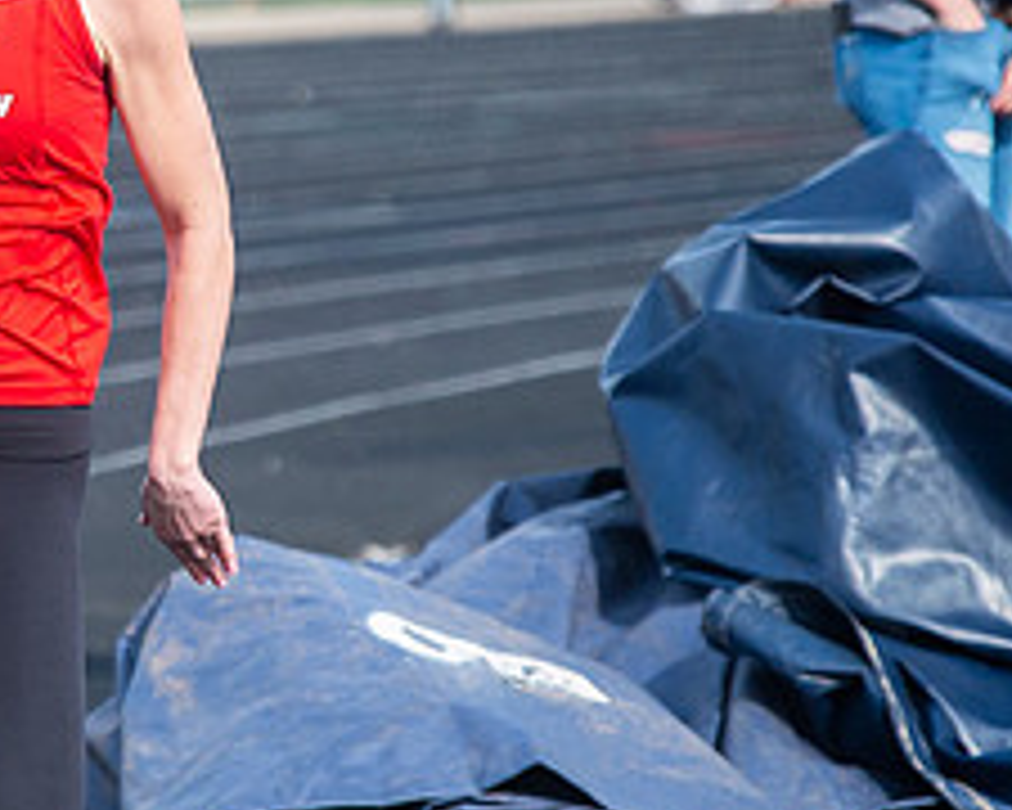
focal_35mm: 643
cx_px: 91
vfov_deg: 2.4
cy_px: 362
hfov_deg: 3.0
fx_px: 19259
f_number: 5.6
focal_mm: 250
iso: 1000
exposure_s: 1/2000
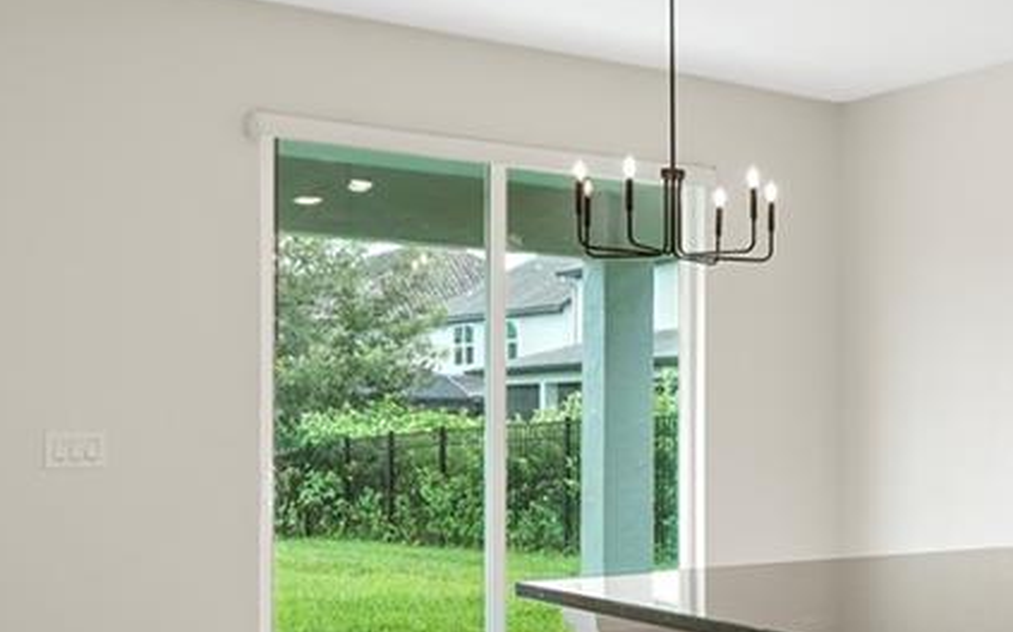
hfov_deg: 32.0
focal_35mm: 54
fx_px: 1490
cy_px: 421
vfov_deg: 23.8
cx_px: 1176
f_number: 5.6
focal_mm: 14
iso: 250
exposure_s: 1/5
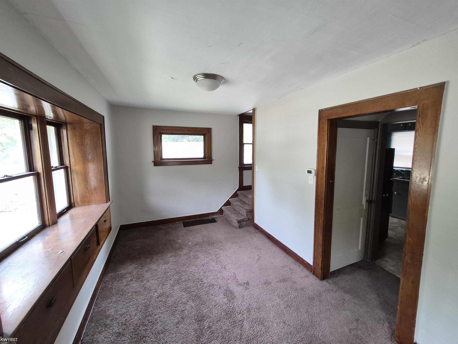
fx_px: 172
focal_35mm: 13
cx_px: 229
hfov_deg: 106.2
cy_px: 172
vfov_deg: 89.9
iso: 80
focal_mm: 1.74
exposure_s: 1/60
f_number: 2.2
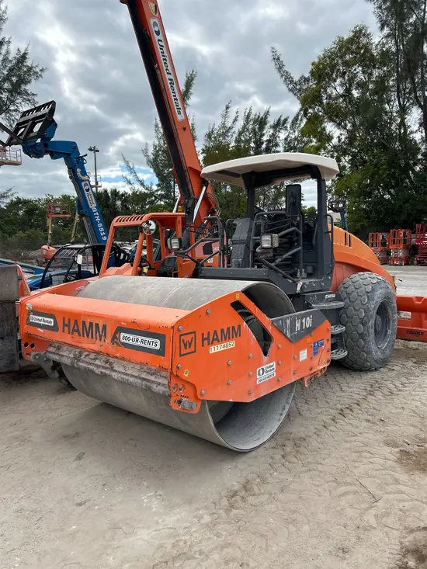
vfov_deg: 67.3
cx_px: 214
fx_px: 428
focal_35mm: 26
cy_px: 284
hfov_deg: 53.1
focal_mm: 5.7
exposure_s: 1/3460
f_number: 1.5
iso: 50
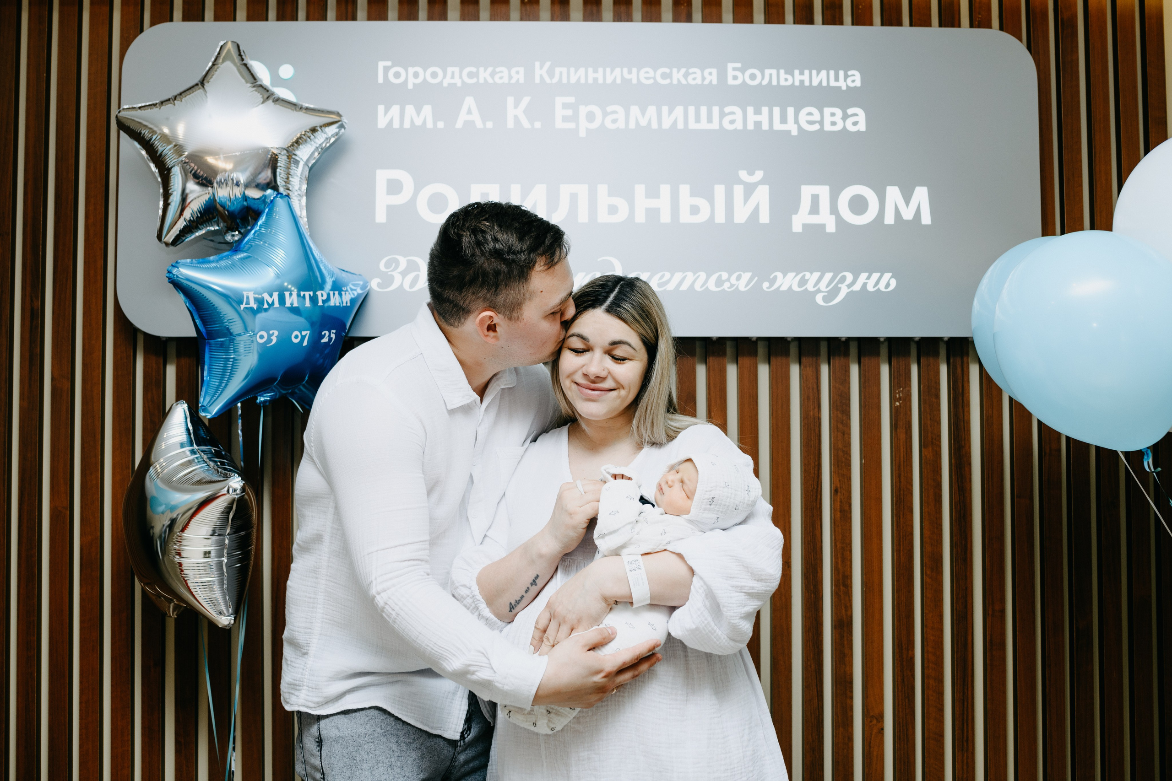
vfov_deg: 37.9
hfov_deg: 54.4
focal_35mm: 35
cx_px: 586
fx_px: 1139
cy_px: 390
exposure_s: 1/160
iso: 200
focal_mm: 35
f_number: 4
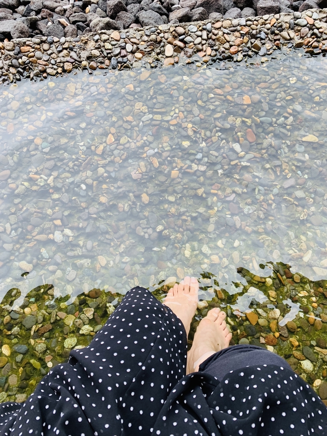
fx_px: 327
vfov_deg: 67.3
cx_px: 164
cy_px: 218
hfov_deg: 53.1
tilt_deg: -62.2
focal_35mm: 26
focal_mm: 4.25
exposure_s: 1/129
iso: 25
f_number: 1.8
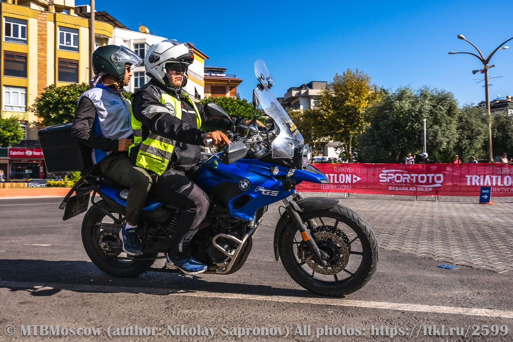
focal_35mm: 28
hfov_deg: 66.4
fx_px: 392
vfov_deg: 47.1
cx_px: 256
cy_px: 171
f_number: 8
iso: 200
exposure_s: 1/1000
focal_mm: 27.5
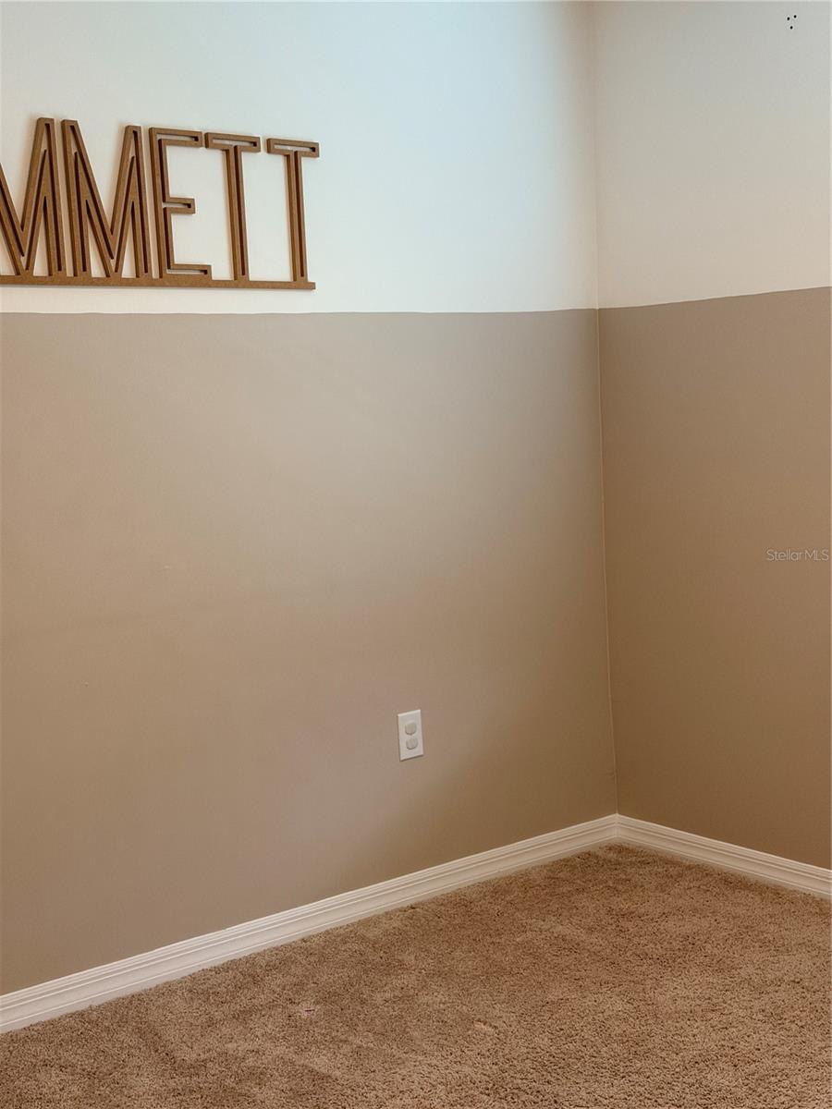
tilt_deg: -6.5
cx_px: 416
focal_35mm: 48
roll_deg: +3.2
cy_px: 554
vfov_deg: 39.7
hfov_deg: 30.3
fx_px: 1538
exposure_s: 1/120
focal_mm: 6.76
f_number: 1.78
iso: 200
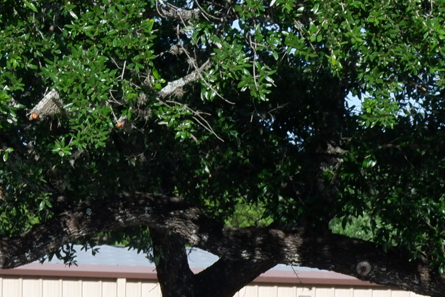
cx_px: 977
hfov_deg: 5.8
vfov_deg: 3.9
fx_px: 4289
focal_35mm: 347
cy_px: 618
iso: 200
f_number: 8
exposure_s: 1/300
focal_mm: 50
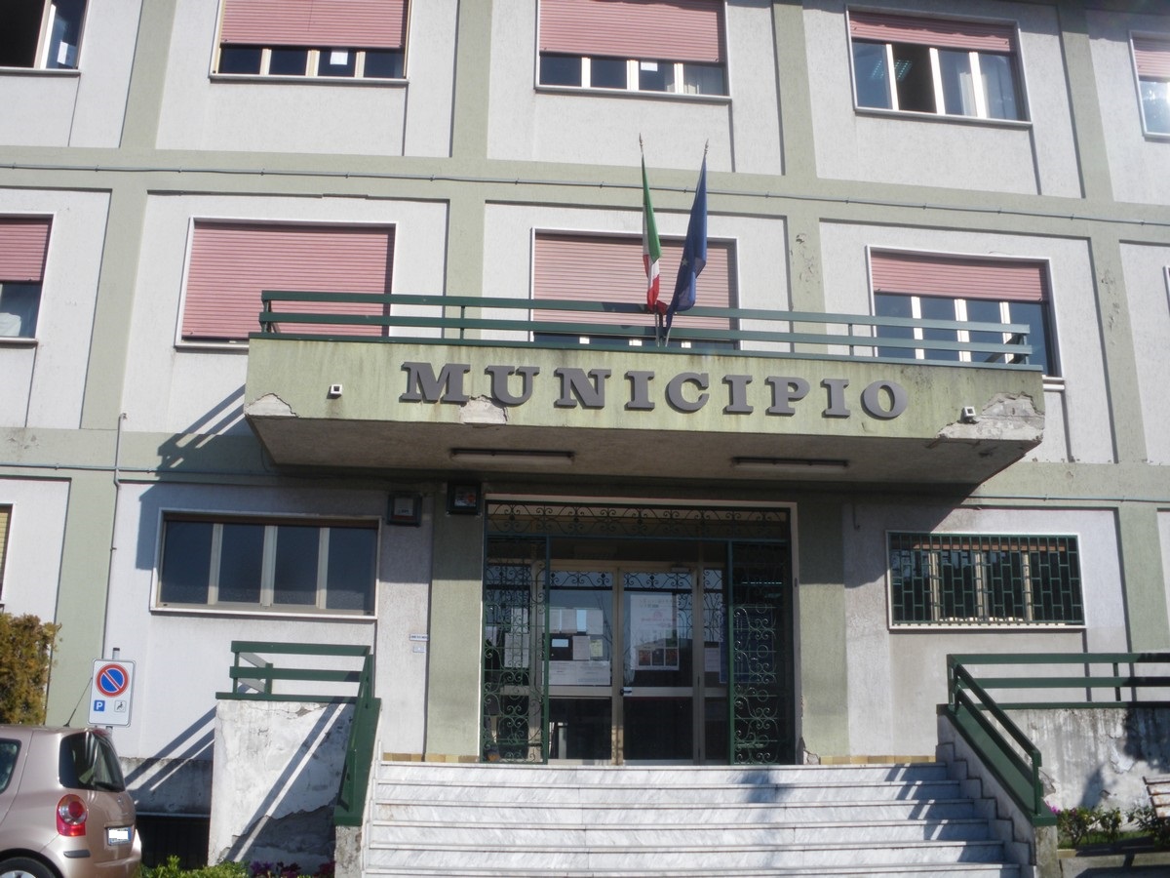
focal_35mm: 36
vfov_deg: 39.7
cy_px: 439
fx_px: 1217
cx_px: 585
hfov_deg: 51.4
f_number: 5.4
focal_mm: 6.3
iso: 64
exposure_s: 1/250
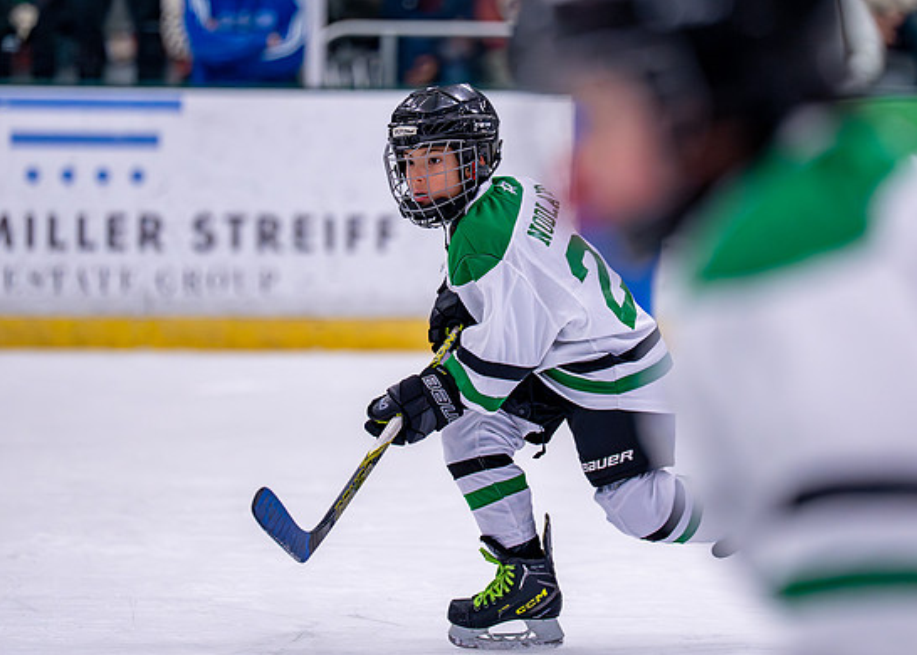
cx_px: 534
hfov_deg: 7.6
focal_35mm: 265
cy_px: 290
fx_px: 6902
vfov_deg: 5.4
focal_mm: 173
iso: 2500
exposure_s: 1/1250
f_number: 2.8
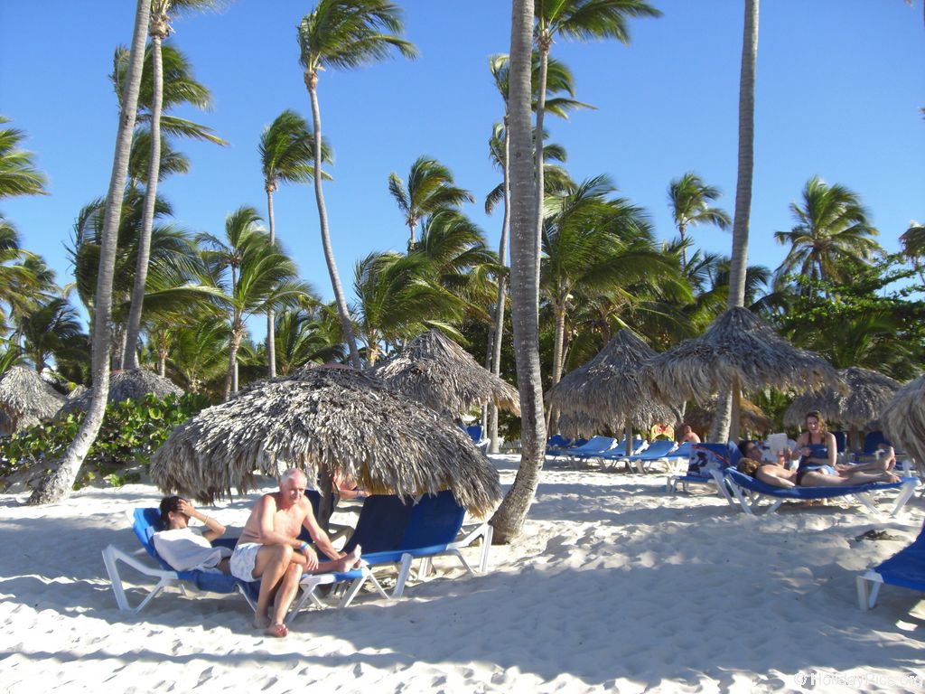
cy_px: 347
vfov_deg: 37.7
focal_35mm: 38
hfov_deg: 49.0
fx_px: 1015
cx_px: 462
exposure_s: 1/640
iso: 64
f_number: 2.7
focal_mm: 6.2
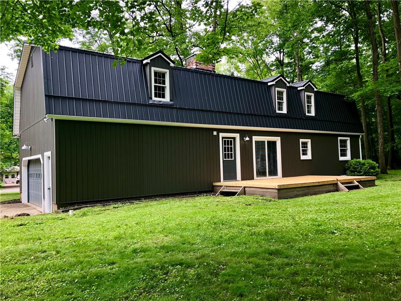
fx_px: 324
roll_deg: +2.1
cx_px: 200
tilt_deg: +1.4
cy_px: 150
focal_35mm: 28
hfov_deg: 63.4
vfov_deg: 49.7
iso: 40
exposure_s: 1/120
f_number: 1.8
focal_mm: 3.99
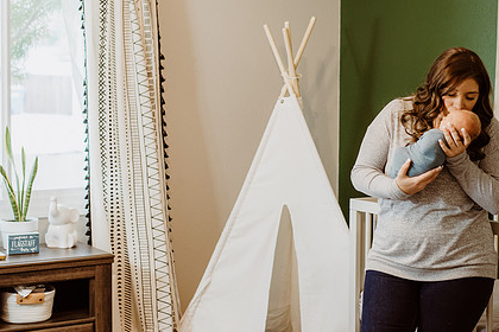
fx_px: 956
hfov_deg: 29.1
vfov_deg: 19.7
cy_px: 132
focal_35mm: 69
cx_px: 320
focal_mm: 50
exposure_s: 1/160
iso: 1000
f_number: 3.2
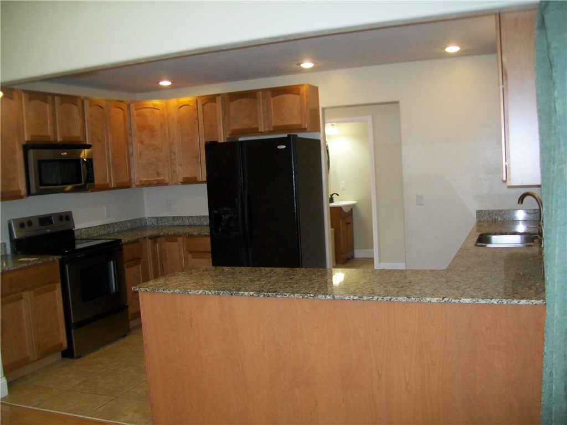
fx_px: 557
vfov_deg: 41.8
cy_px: 212
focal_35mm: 34
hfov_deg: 54.0
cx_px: 284
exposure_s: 1/60
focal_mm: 6.1
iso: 160
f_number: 2.7
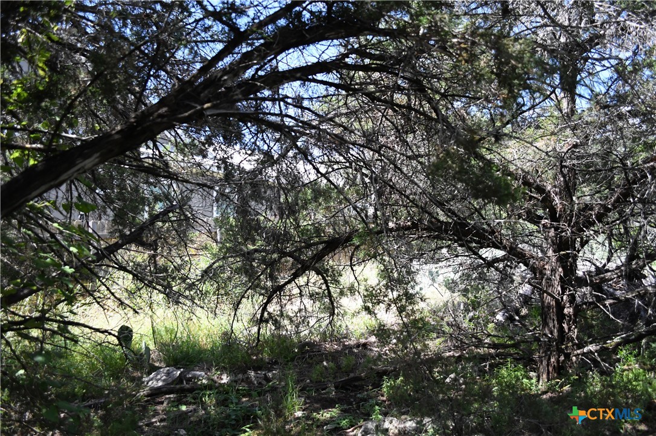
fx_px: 492
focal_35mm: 27
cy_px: 218
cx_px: 328
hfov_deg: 67.4
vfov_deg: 47.8
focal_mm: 18
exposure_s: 1/8000
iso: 3200
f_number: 3.5
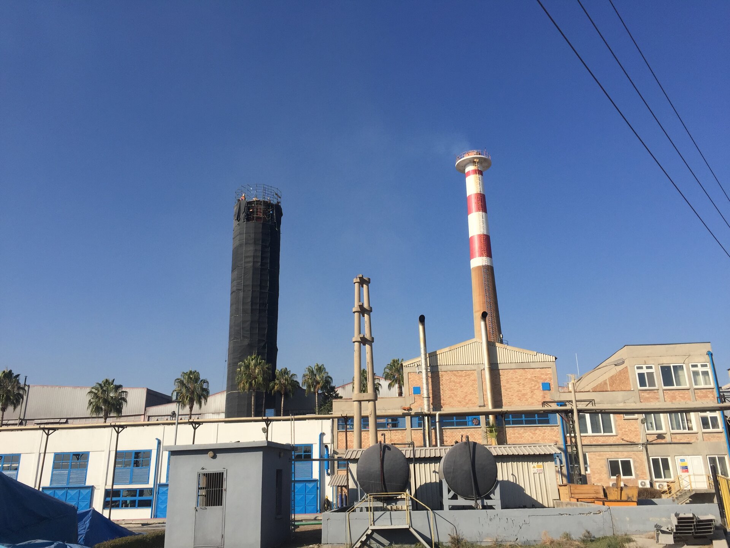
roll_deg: +0.8
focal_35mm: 29
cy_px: 274
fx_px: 612
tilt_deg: +18.2
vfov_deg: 48.2
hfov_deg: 61.7
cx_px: 365
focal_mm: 4.15
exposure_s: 1/2825
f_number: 2.2
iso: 32
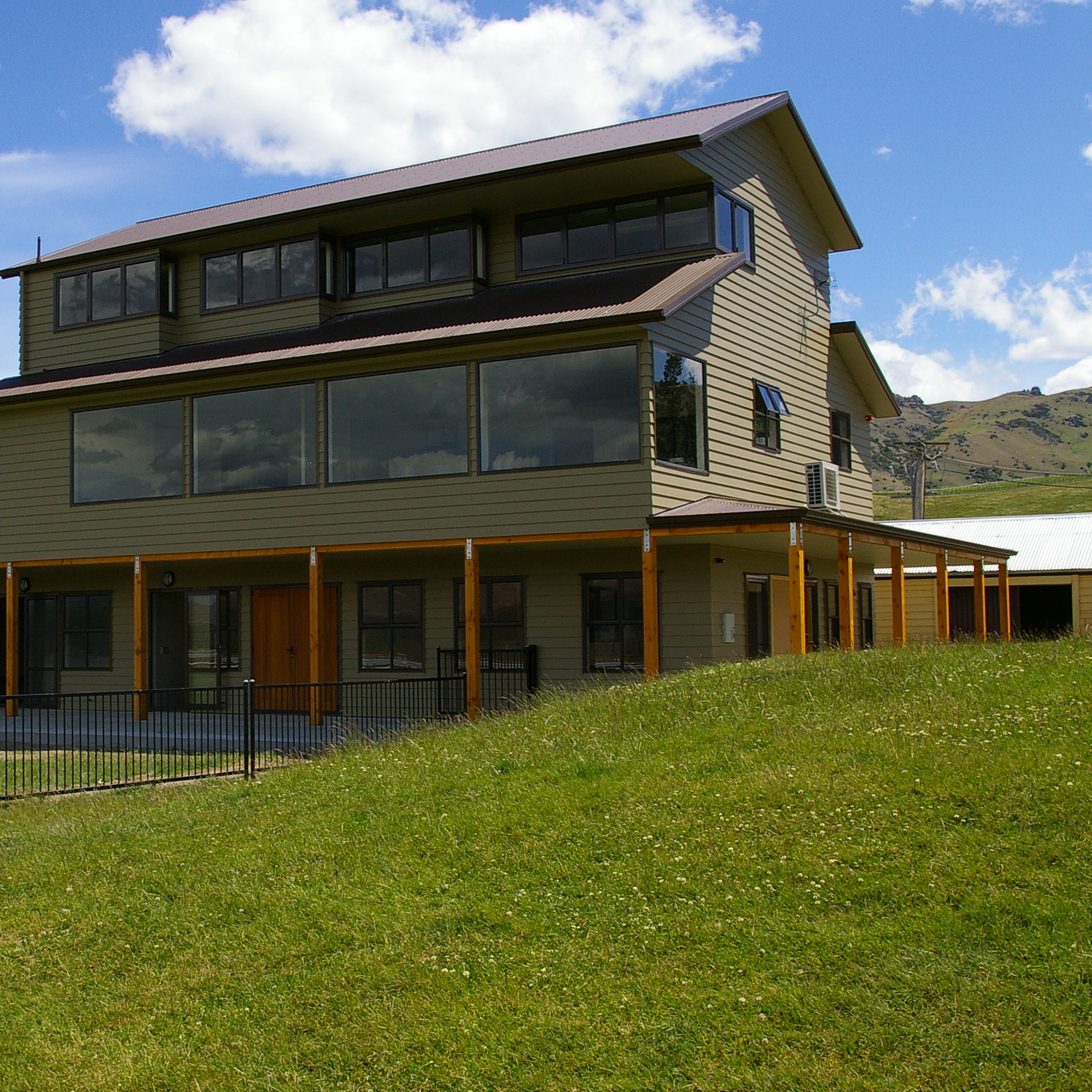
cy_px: 532
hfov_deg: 39.6
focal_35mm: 42
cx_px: 328
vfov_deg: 40.3
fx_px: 1487
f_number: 13
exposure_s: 1/350
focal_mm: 21
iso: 400
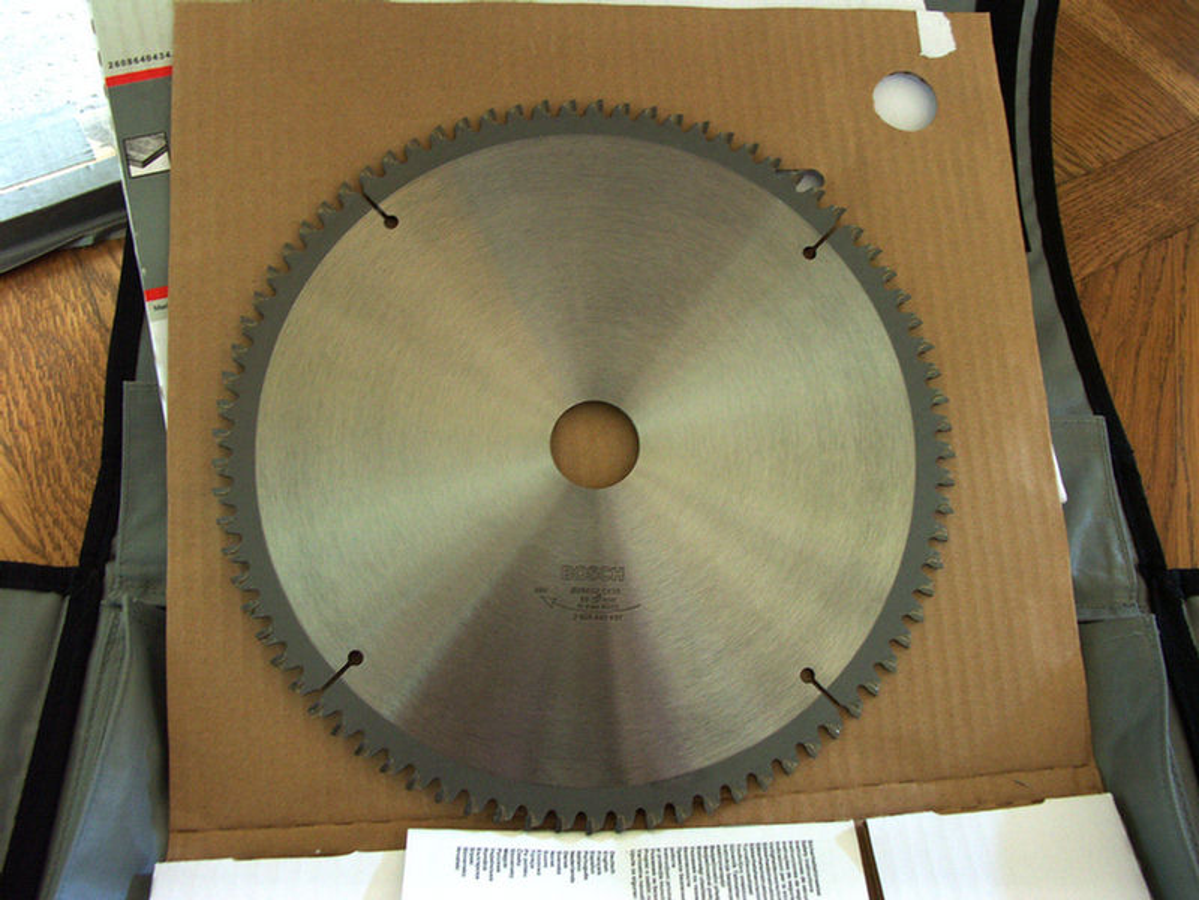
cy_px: 450
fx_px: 1039
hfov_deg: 60.0
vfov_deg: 46.8
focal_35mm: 30
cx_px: 600
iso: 160
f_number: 2.8
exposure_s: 1/10
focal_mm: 7.73
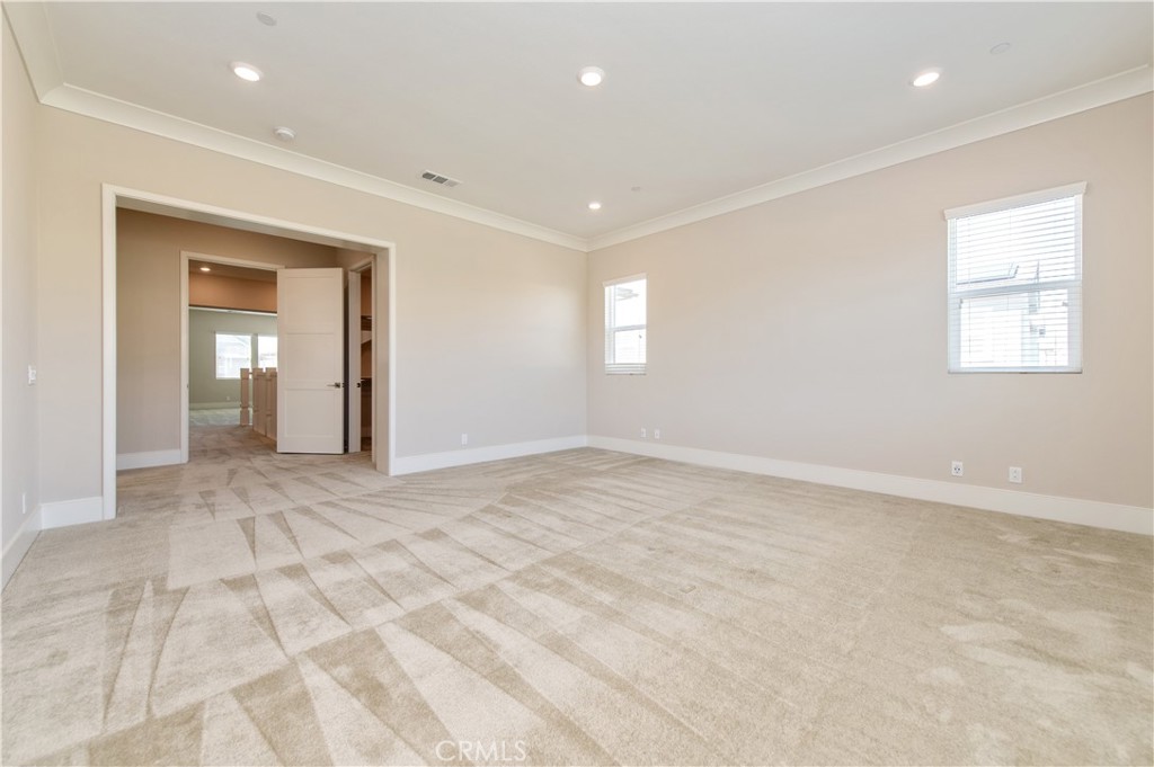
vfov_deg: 81.1
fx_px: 448
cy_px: 384
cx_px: 577
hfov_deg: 104.3
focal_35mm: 14
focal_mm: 14
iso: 200
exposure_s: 1/80
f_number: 4.5
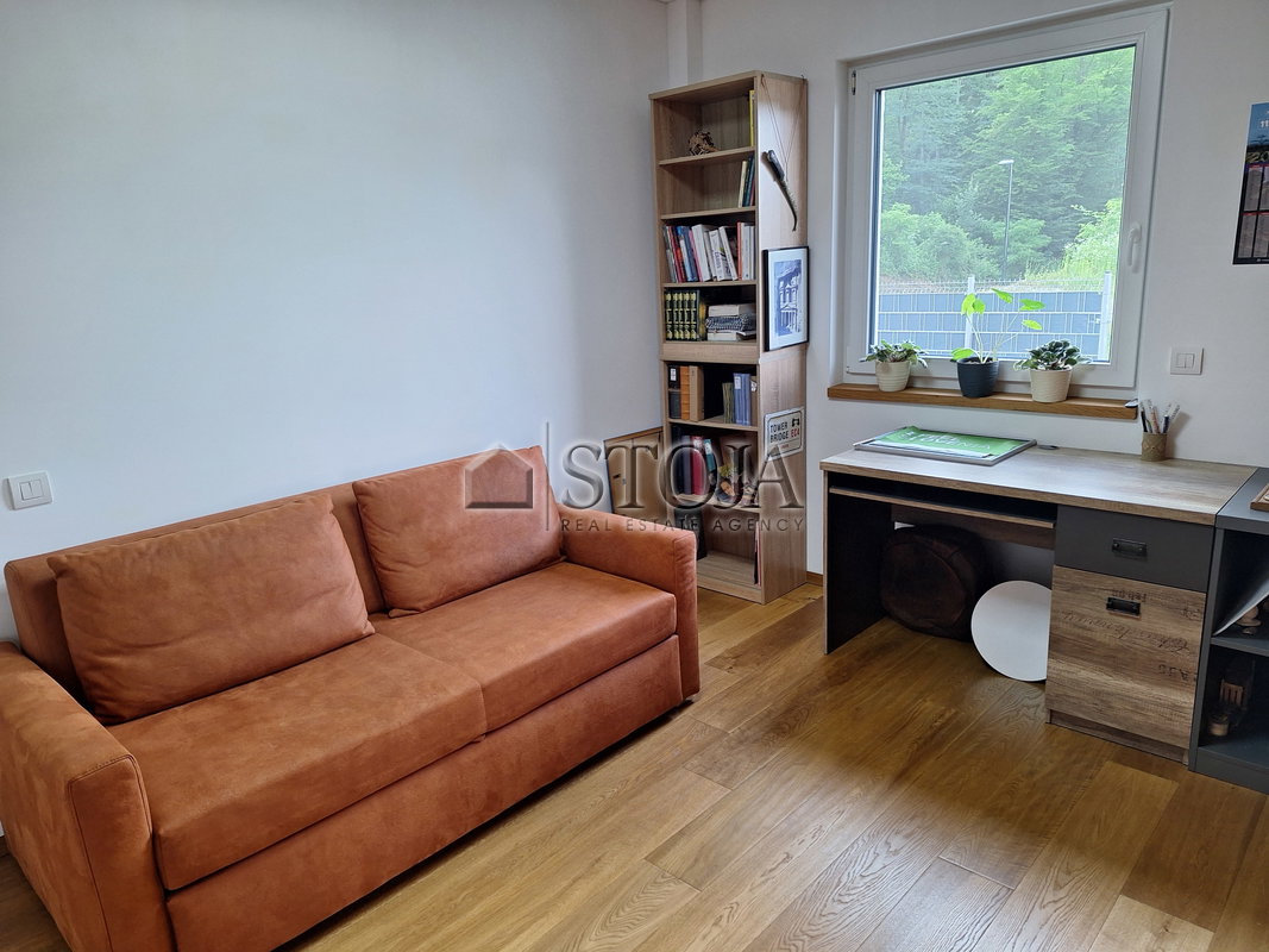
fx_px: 843
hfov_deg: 73.9
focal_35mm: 23
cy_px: 476
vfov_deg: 58.9
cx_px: 634
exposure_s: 1/50
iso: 125
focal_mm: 5.54
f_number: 1.8
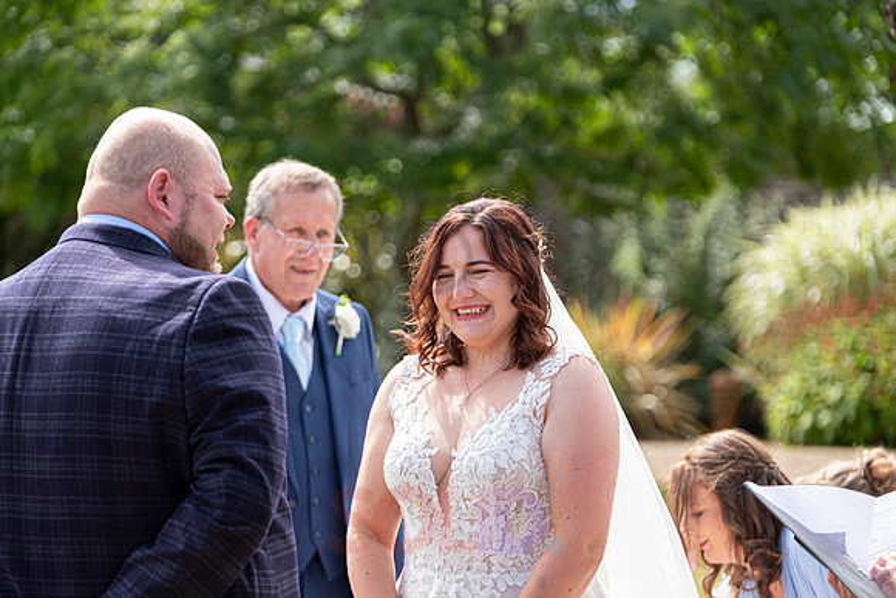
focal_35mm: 142
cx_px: 448
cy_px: 299
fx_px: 3535
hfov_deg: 14.4
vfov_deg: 9.7
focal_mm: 94.5
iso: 200
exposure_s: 1/640
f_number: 3.2
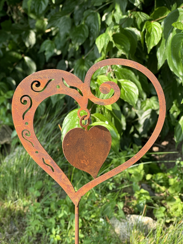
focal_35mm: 77
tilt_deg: -24.3
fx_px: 543
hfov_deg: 19.1
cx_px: 92
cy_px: 122
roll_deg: -0.4
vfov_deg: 25.3
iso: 25
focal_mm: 9
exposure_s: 1/126
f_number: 2.8
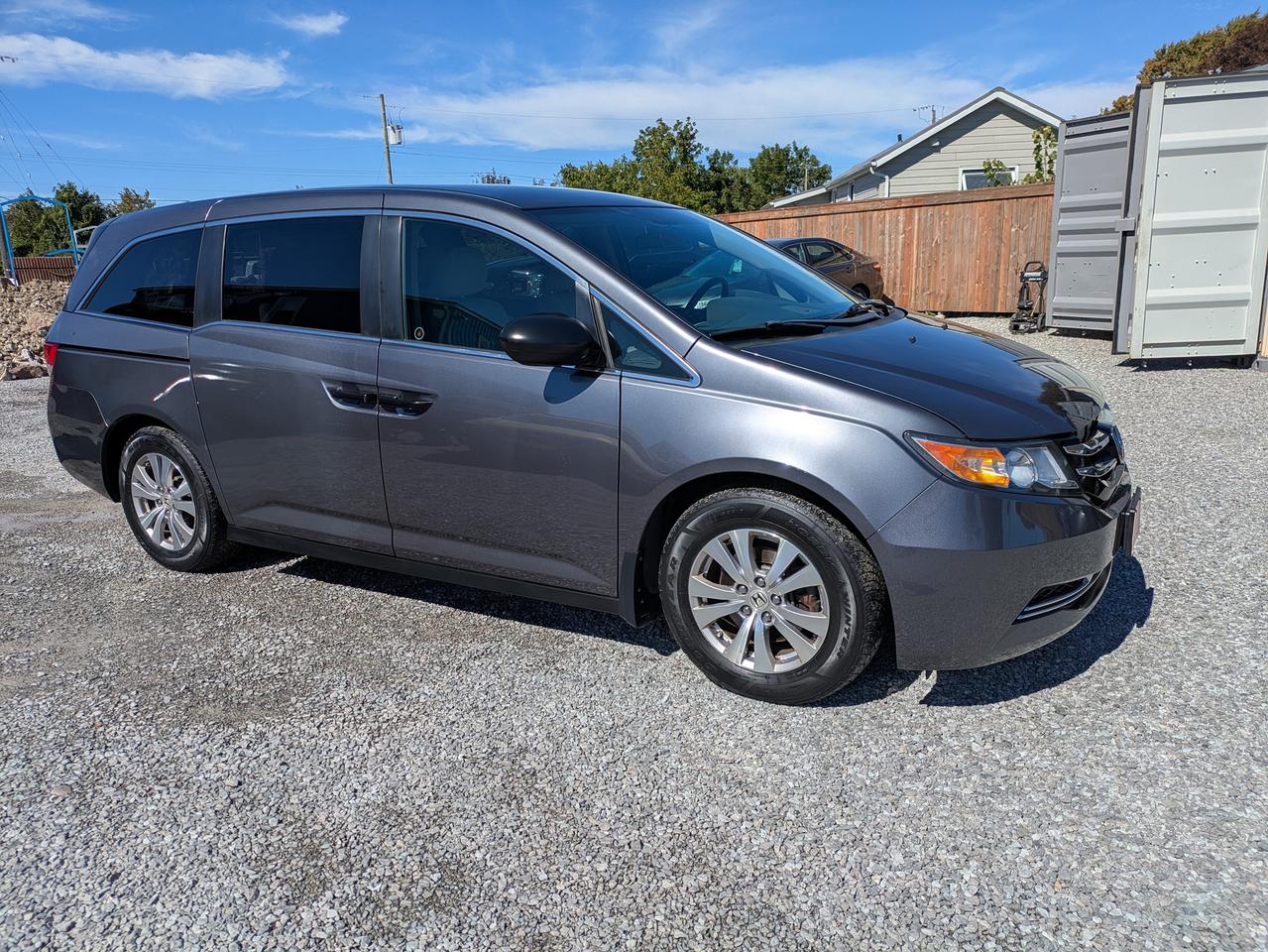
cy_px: 476
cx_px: 634
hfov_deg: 69.4
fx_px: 916
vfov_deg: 54.9
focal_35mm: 25
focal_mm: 5.43
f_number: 1.89
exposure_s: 1/4184
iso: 47
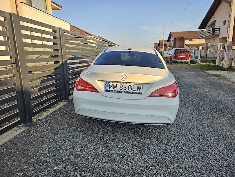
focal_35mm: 23
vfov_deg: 58.9
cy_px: 88
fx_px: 156
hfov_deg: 73.9
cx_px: 118
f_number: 1.8
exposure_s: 1/667
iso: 25
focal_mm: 5.4
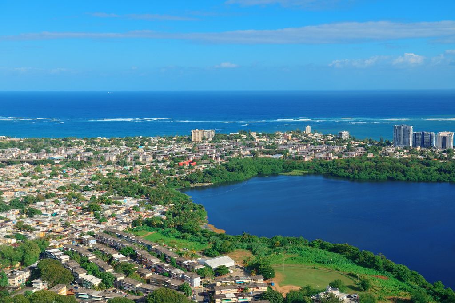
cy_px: 152
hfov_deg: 43.6
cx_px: 228
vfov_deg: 29.9
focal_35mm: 45
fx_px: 569
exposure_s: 1/640
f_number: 5.6
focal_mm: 45
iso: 200
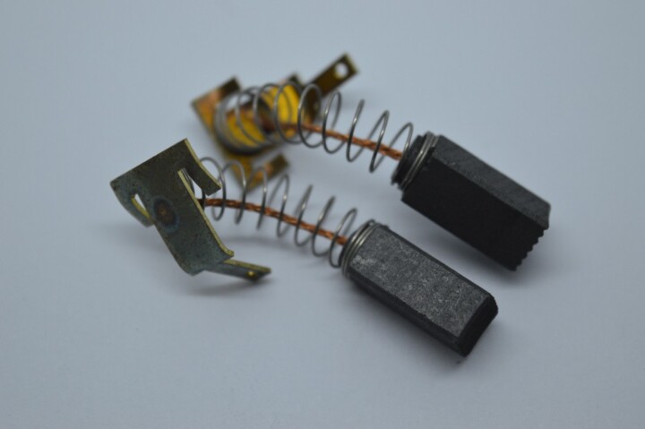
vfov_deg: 16.5
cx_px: 322
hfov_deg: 24.6
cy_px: 214
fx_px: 1477
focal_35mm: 82
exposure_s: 1/125
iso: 360
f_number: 5.6
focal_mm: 55
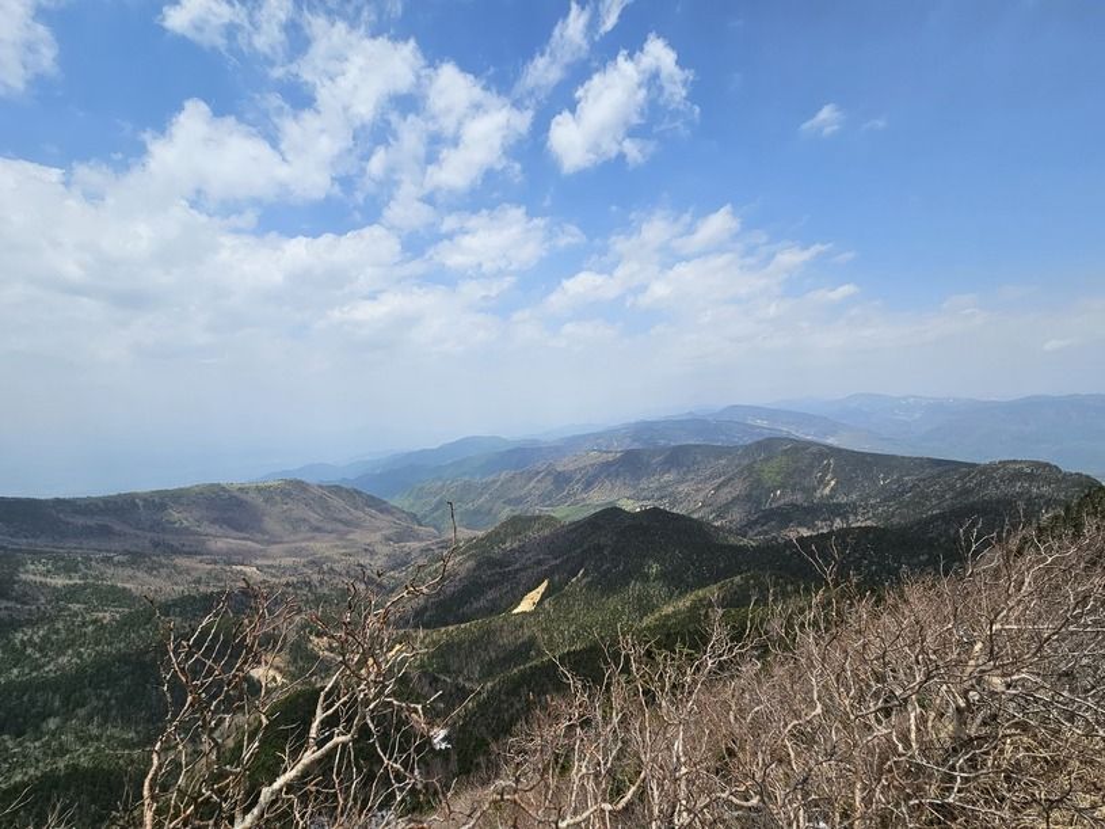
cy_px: 414
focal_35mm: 13
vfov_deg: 89.9
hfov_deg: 106.2
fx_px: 415
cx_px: 552
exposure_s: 1/3390
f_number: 2.2
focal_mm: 2.2
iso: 50
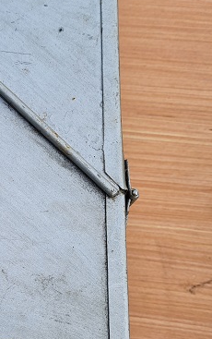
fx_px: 554
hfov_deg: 20.4
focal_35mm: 60
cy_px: 212
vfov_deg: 33.8
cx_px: -34
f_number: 1.8
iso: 50
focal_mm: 5.4
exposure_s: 1/389
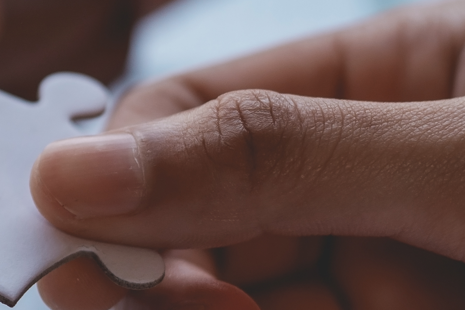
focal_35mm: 265
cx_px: -333
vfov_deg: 5.2
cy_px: 44
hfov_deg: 7.6
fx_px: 3423
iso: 200
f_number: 2.5
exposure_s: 1/400
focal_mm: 50
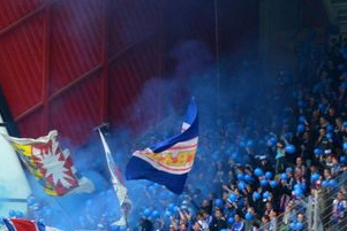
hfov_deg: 10.3
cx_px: 160
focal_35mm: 199
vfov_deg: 6.9
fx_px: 1919
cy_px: 205
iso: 800
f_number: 6.3
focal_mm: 70
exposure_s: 1/1600
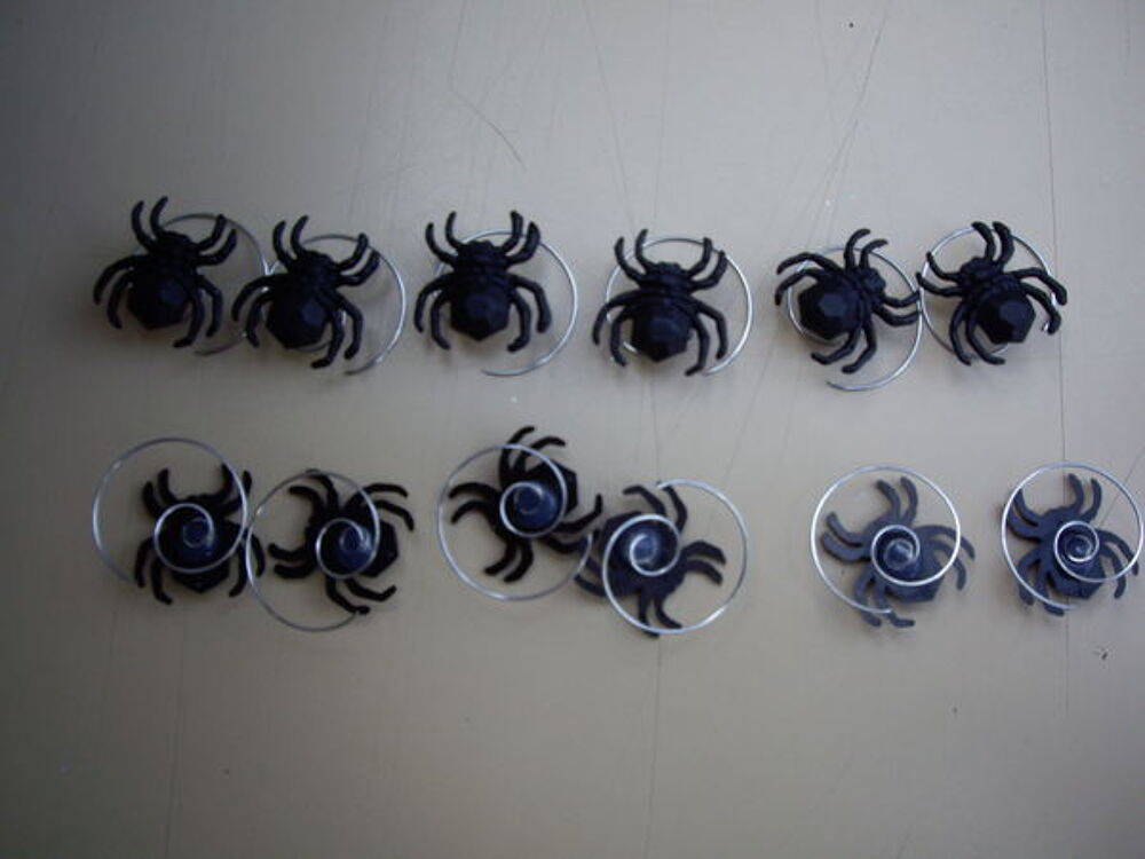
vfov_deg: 37.7
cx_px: 572
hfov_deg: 49.0
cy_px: 430
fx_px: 1257
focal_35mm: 38
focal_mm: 6.2
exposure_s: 1/80
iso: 64
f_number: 4.3
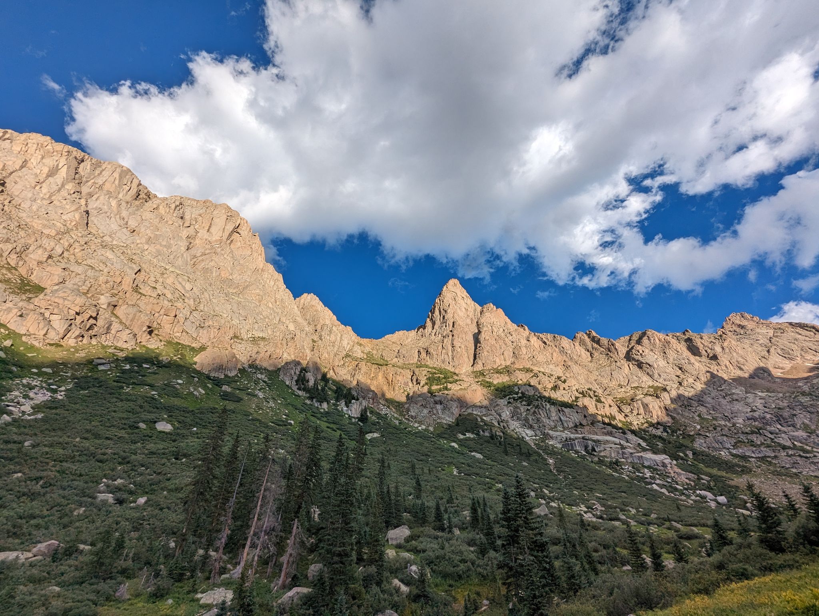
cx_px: 410
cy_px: 308
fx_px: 379
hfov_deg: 94.4
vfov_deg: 78.2
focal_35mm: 16
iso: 52
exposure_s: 1/1550
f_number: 2.2
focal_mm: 2.35
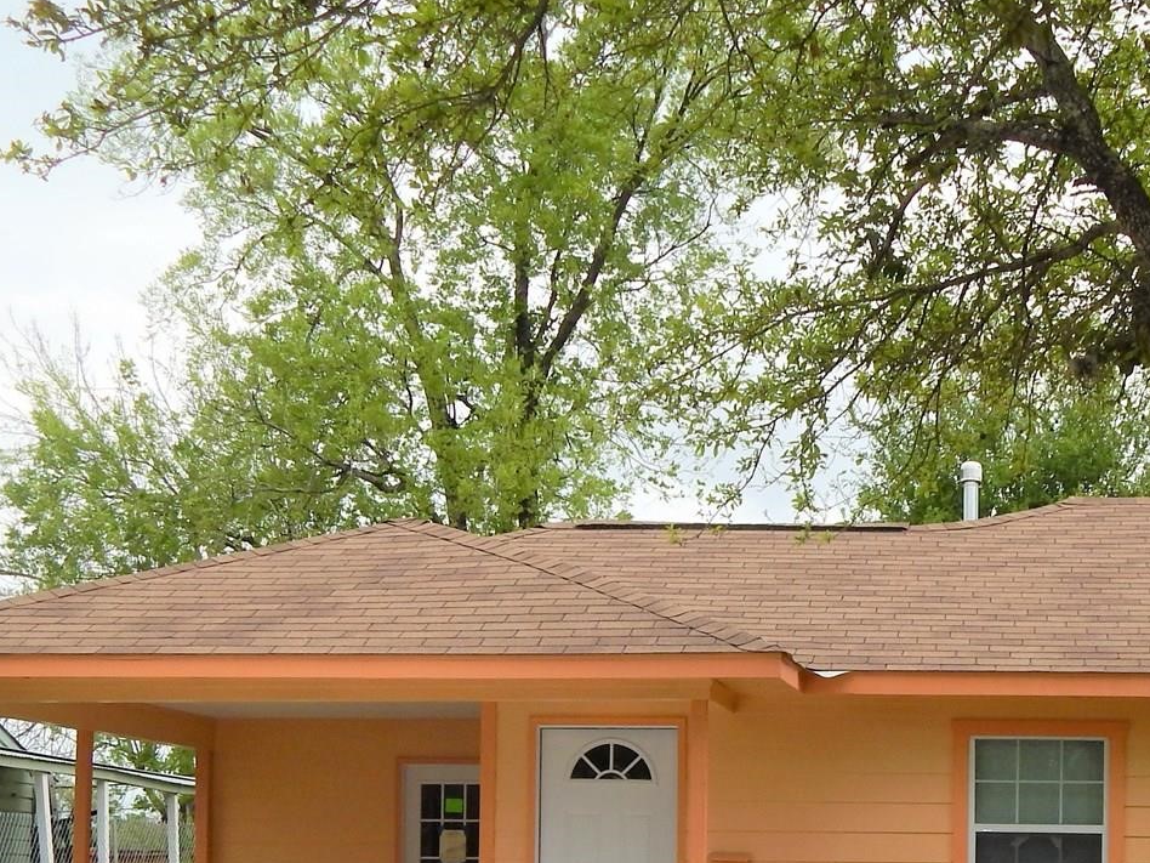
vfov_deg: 21.1
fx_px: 2226
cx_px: 844
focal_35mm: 67
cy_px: 886
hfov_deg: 28.6
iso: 125
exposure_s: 1/640
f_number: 3.2
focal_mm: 5.6
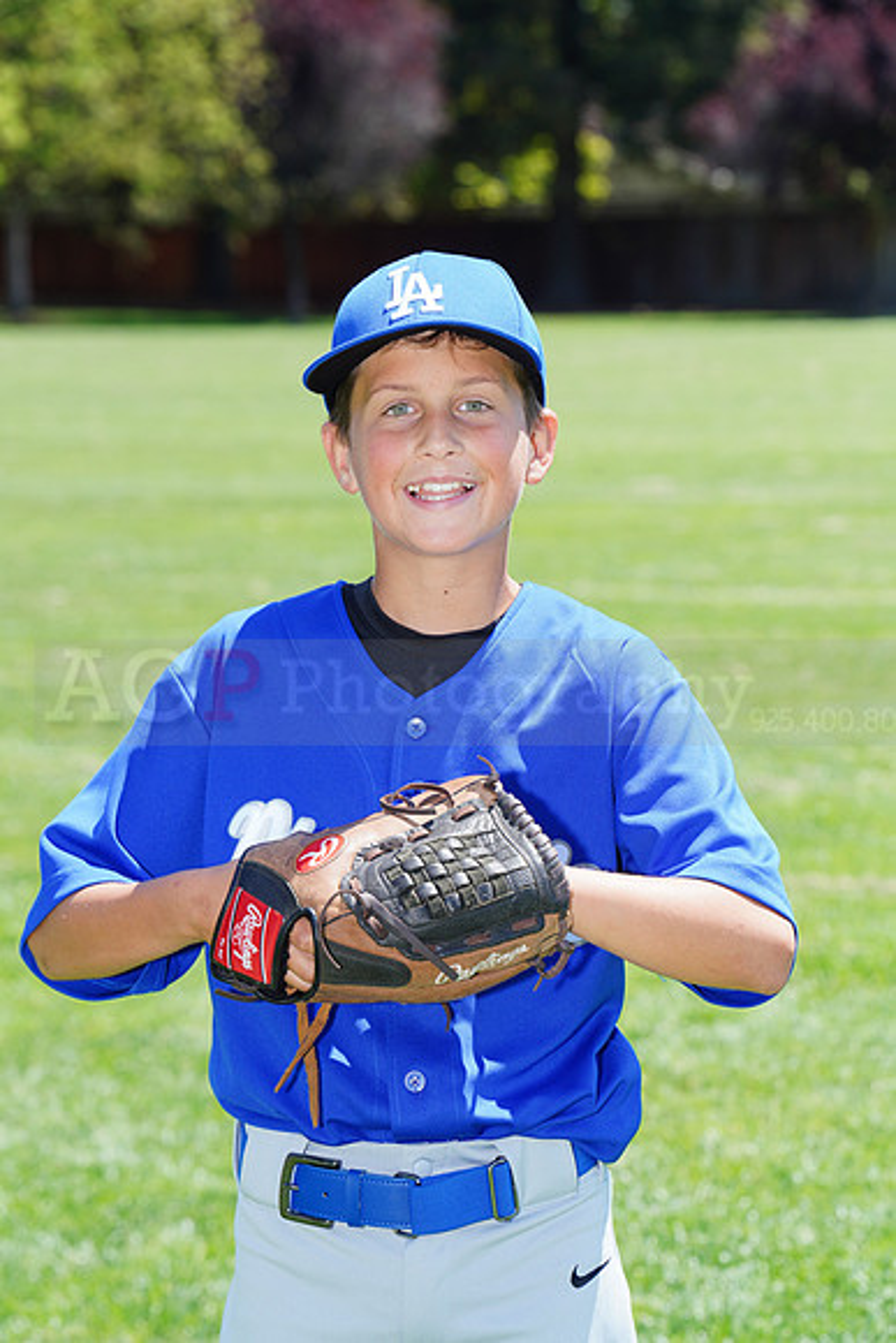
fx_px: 6007
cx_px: 448
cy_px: 672
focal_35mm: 161
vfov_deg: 12.8
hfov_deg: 8.5
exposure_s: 1/200
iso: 200
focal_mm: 161
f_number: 9
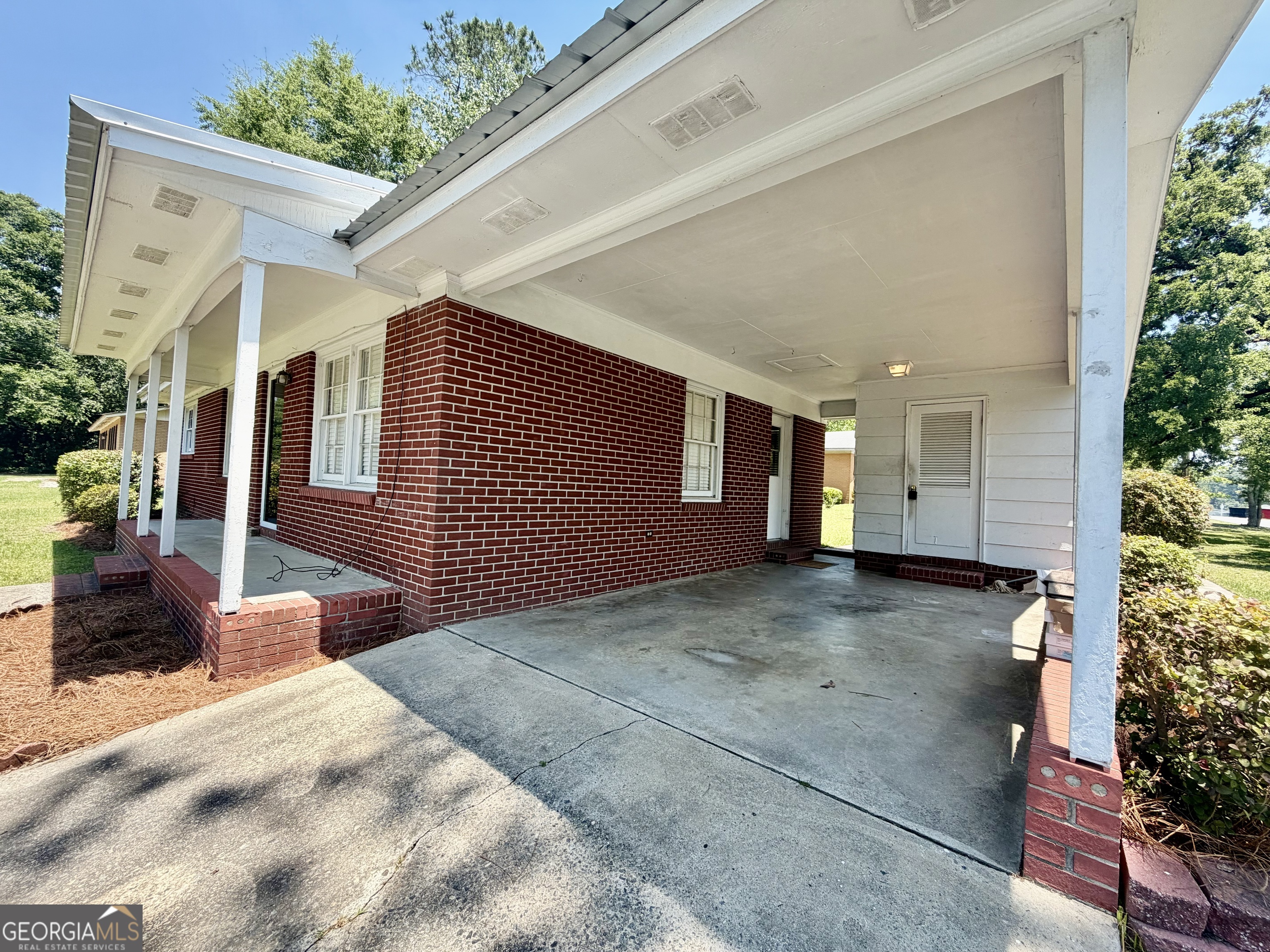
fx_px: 514
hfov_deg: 102.1
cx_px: 635
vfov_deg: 85.7
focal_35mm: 14
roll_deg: -2.4
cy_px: 476
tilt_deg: +1.4
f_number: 2.2
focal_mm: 2.22
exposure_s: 1/527
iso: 40
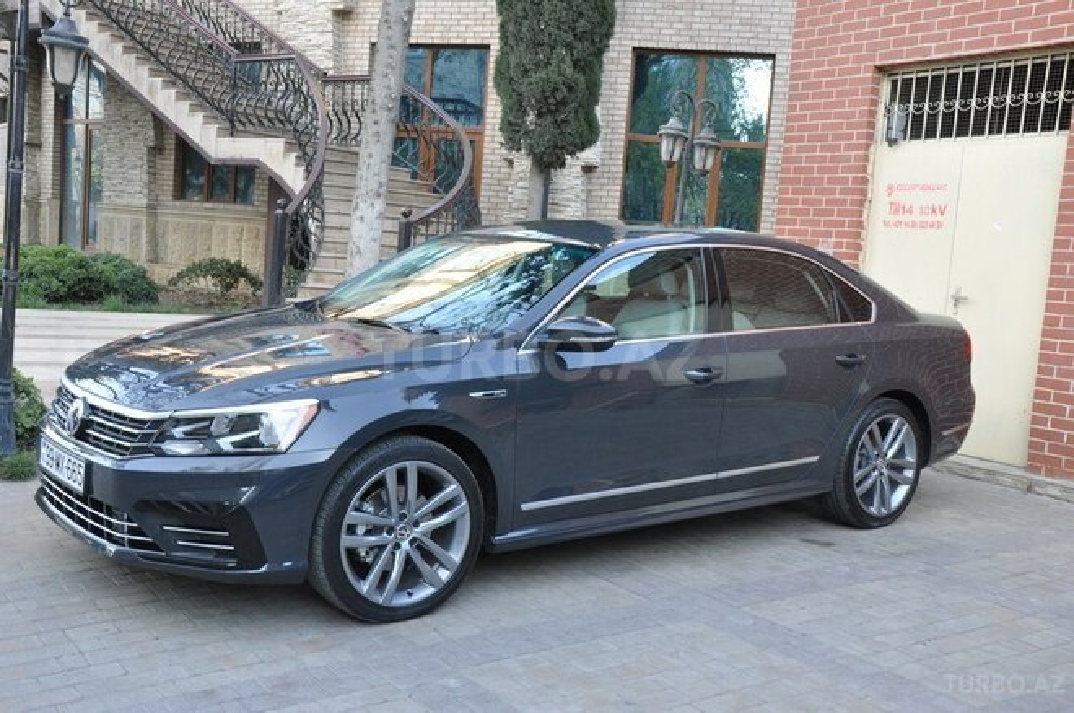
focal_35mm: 39
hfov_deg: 49.6
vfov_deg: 34.1
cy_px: 356
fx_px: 1162
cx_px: 537
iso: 800
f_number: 8
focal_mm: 26
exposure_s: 1/60
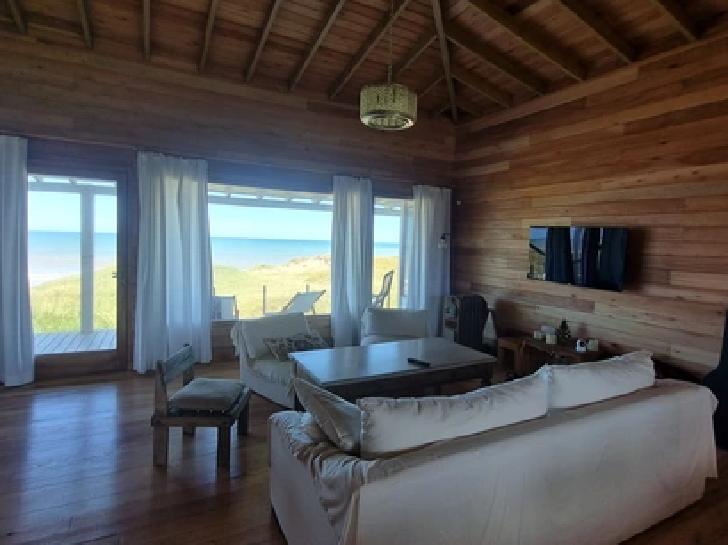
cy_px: 262
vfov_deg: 85.5
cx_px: 374
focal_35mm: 14
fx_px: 294
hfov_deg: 102.1
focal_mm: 1.74
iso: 50
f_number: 2.2
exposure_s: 1/176
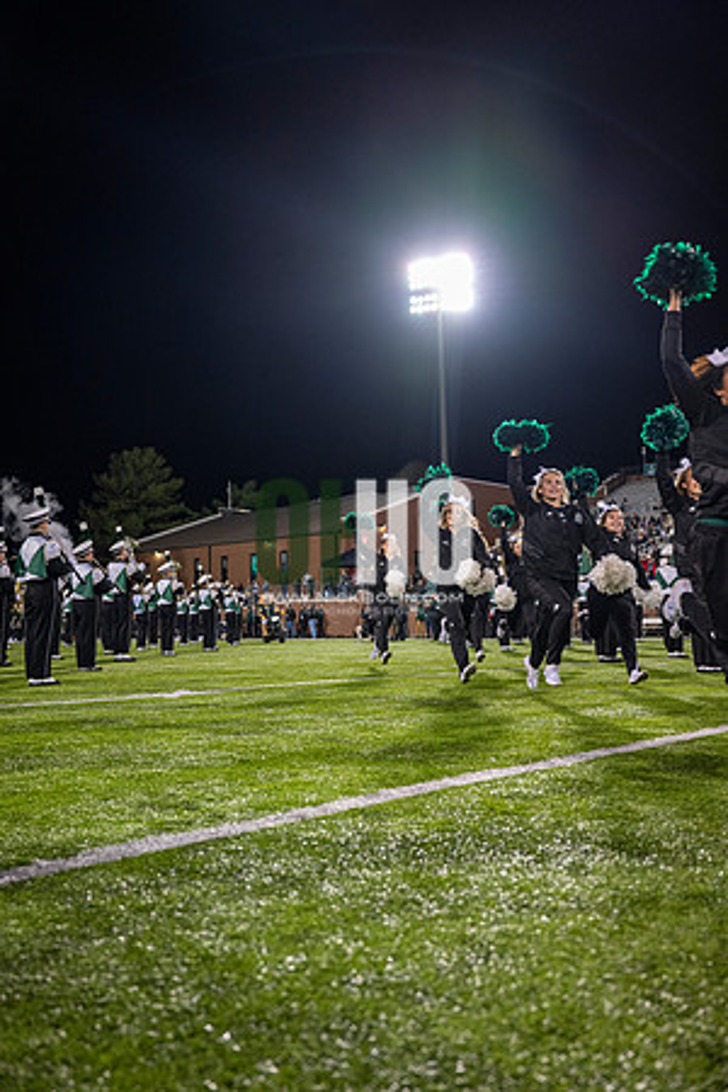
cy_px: 546
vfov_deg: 57.2
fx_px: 1001
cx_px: 364
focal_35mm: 33
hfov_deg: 40.0
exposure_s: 1/500
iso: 1250
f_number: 3.2
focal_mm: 33
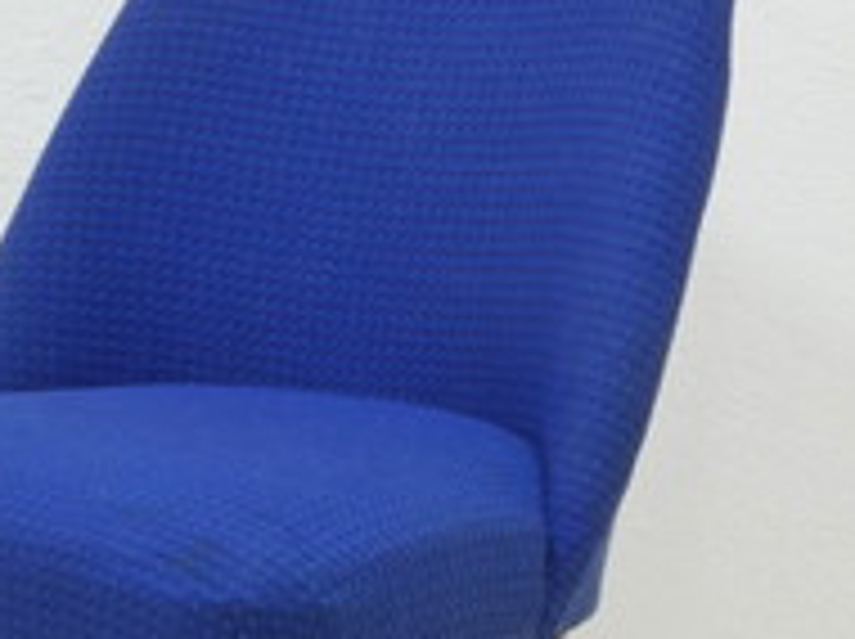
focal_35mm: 151
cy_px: 495
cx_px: 50
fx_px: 3725
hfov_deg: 13.0
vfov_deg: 9.8
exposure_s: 1/3
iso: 200
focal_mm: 28
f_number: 22
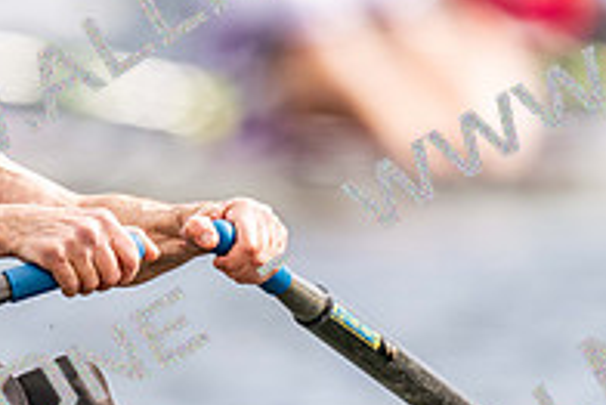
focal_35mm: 1774
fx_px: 29883
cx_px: 117
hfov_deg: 1.2
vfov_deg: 0.8
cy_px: 280
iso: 280
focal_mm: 600
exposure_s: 1/2500
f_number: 4
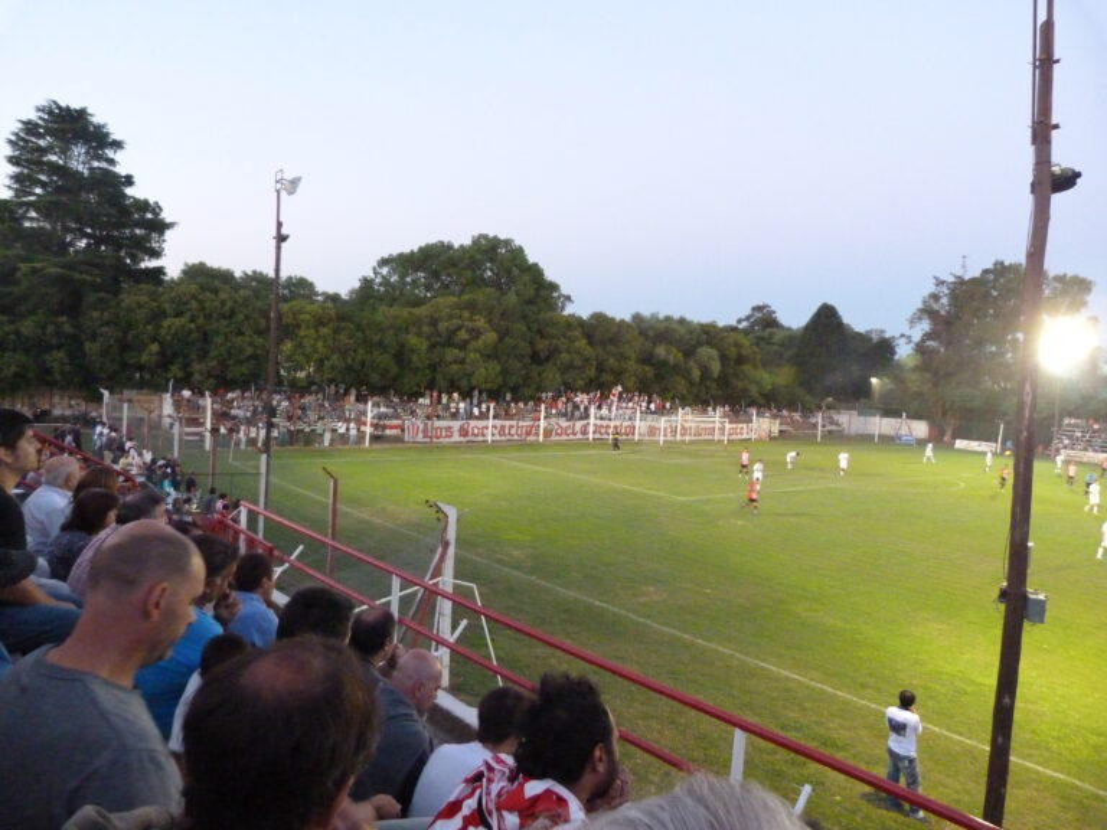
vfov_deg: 54.9
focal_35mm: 25
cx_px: 554
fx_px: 799
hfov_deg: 69.4
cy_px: 415
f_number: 2.8
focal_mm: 4.5
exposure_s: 1/15
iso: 800
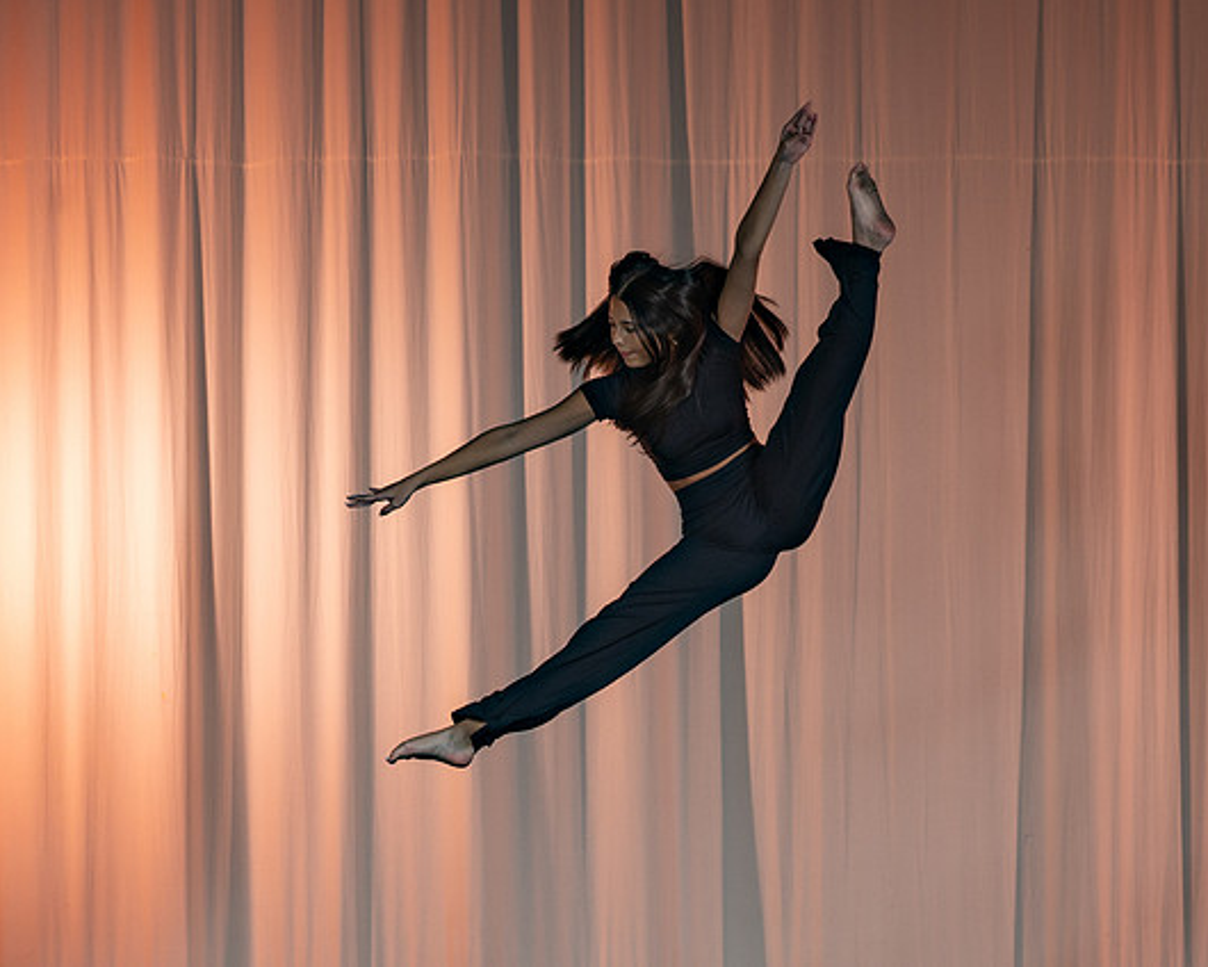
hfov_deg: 12.0
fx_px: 5756
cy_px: 831
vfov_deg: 9.6
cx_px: 585
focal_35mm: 161
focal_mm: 70
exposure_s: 1/160
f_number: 7.1
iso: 125
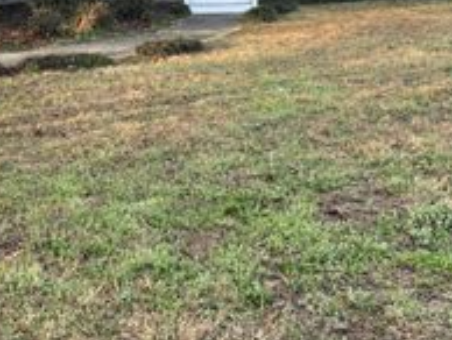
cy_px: -36
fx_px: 876
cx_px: 63
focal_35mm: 67
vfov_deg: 20.9
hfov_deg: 28.1
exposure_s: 1/143
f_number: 1.5
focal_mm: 5.7
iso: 50
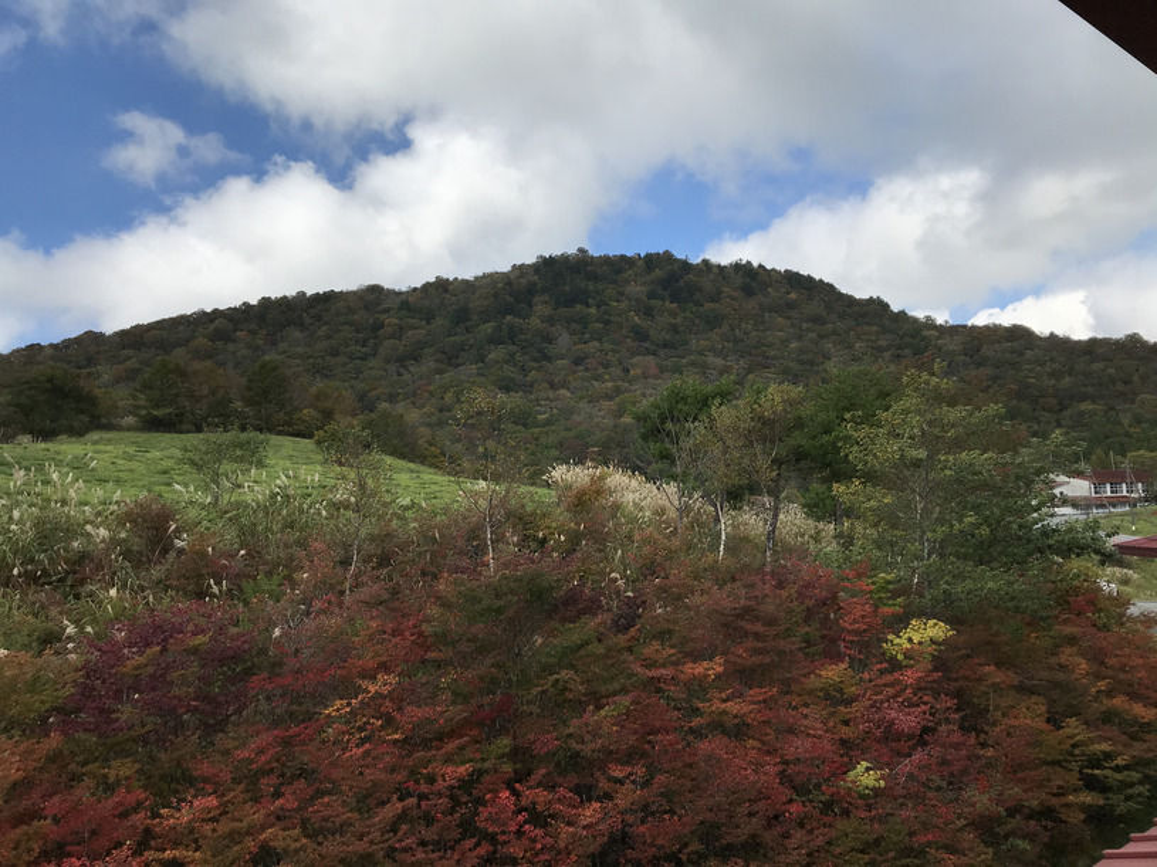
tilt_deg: +6.4
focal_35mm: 28
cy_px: 434
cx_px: 578
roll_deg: +2.1
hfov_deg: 63.5
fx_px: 936
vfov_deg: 49.7
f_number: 1.8
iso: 20
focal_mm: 3.99
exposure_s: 1/2740
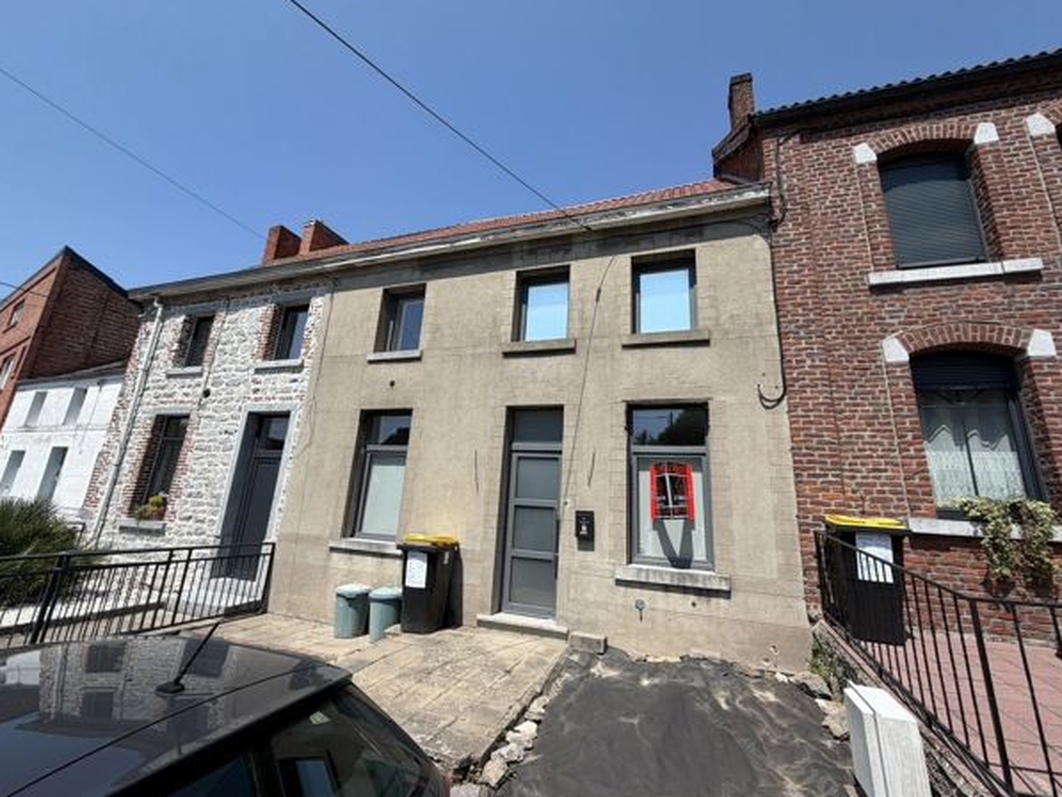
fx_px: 460
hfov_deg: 98.2
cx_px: 537
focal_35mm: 15
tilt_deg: +15.3
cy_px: 382
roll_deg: -2.9
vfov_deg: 81.7
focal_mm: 2.22
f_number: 2.2
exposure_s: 1/809
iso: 20
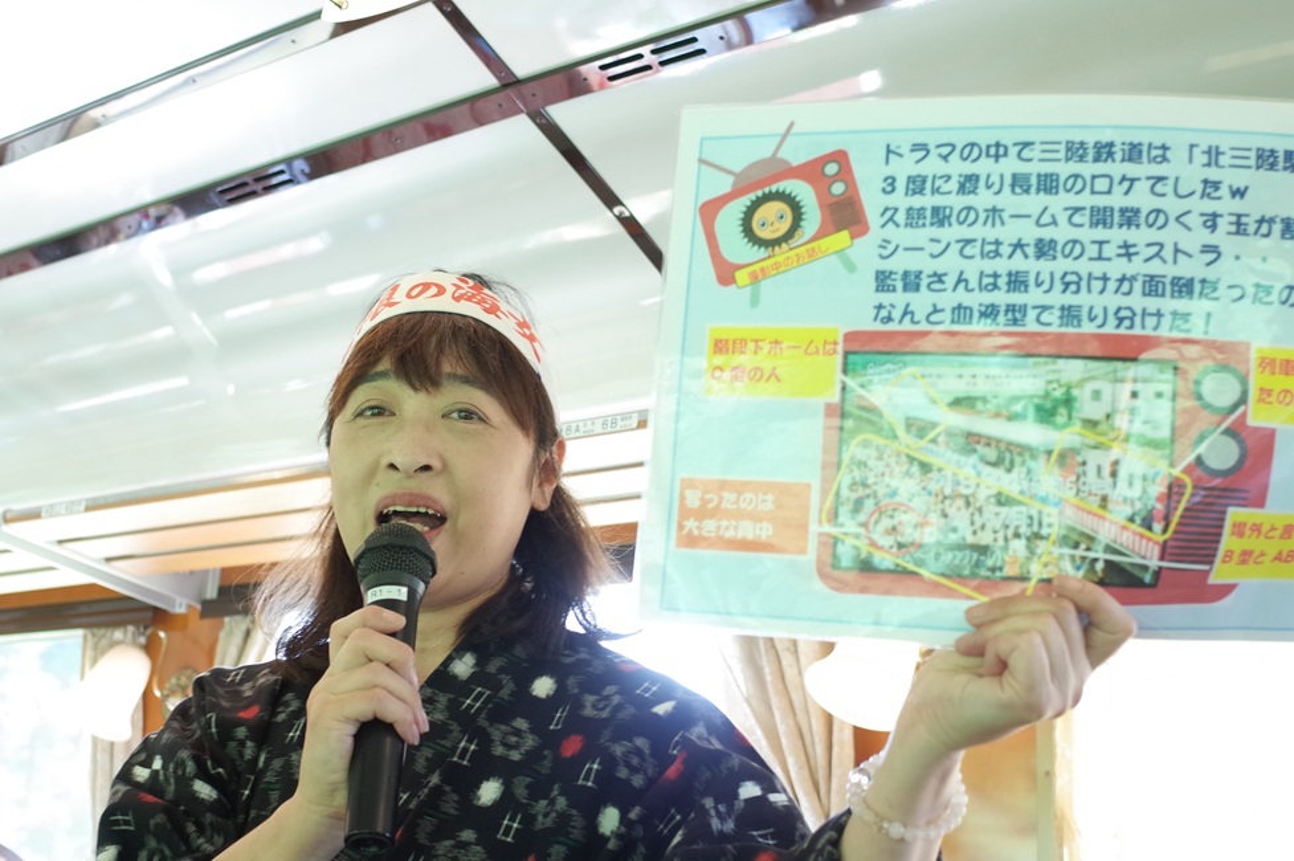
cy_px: 430
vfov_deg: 28.6
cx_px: 647
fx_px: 1688
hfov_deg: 41.9
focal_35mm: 47
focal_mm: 18.3
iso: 200
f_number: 2.8
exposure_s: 1/40
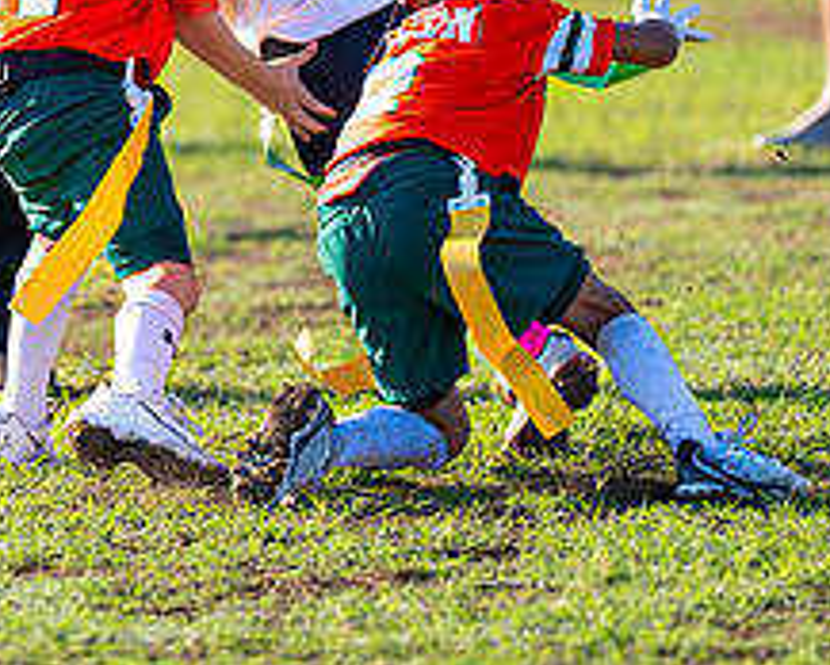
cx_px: -40
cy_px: 23
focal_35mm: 651
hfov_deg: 3.0
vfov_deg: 2.4
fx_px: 16006
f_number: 2.8
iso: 250
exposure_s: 1/2000
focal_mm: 200
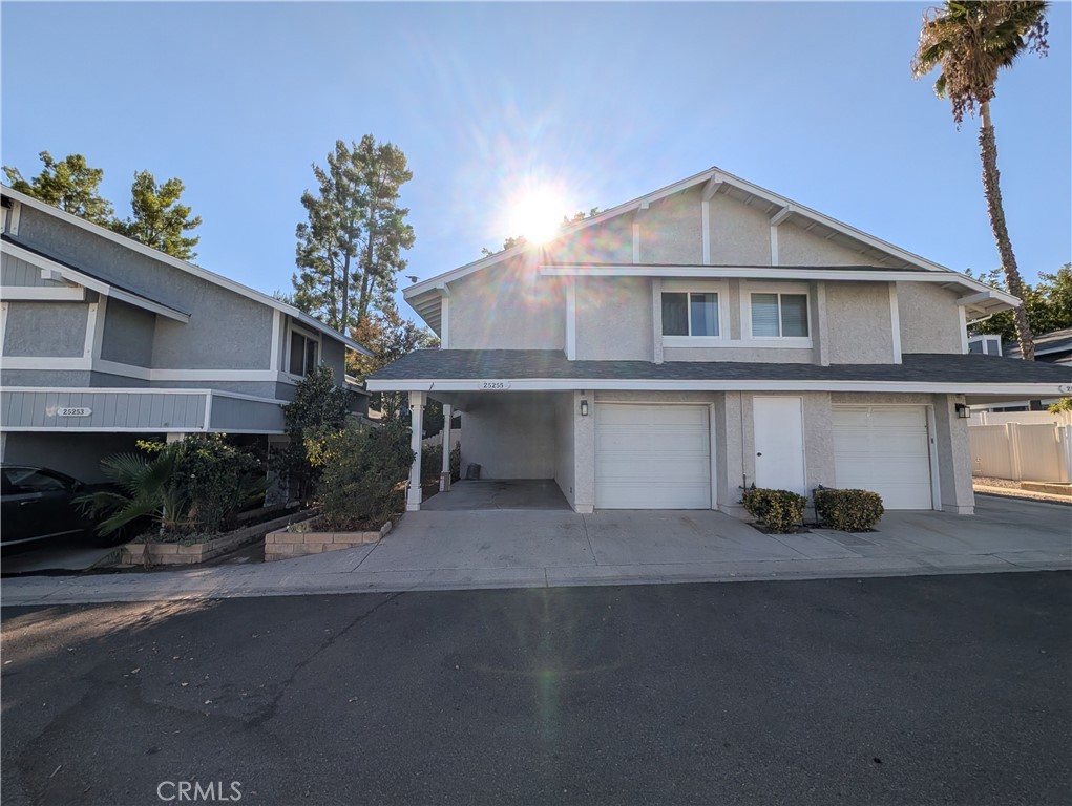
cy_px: 403
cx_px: 536
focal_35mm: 12
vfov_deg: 94.6
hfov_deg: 110.5
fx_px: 372
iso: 51
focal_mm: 2.02
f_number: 1.7
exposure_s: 1/4184
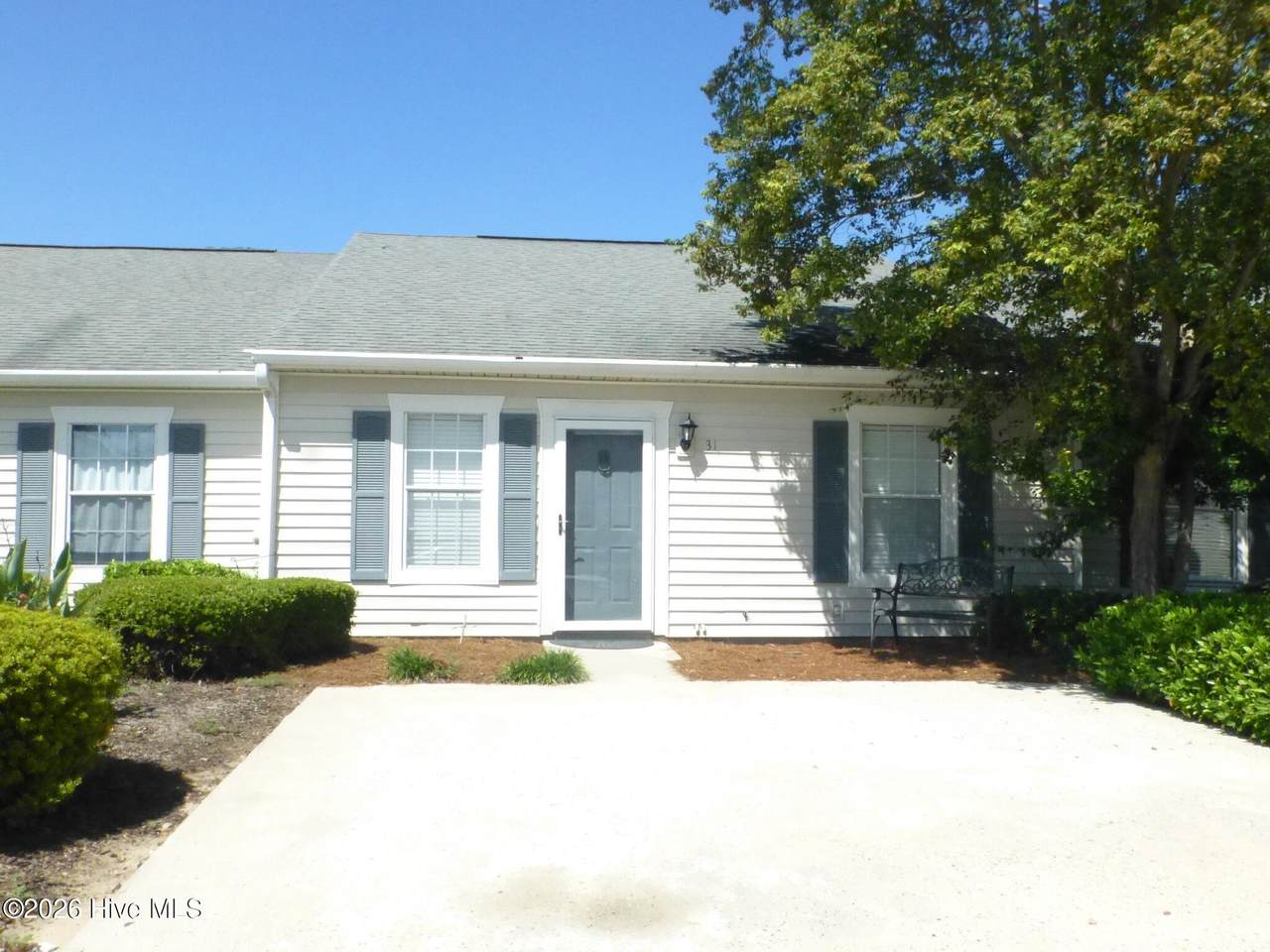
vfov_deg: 46.8
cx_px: 635
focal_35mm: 30
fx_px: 1101
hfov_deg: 60.0
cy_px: 476
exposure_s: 1/2000
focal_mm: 5.4
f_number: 6.3
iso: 800
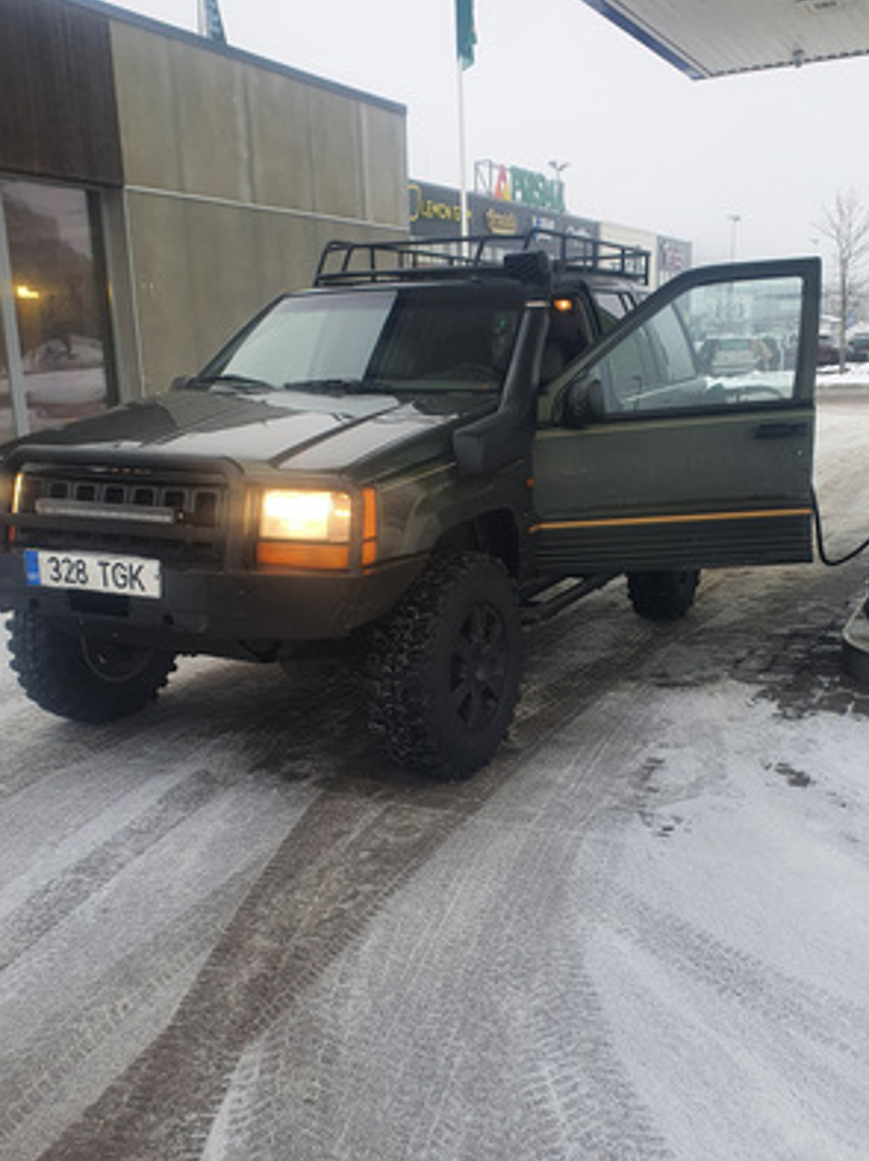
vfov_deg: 55.4
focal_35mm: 33
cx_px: 434
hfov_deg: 42.9
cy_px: 607
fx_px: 1106
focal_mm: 4.32
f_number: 2.4
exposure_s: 1/100
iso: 50
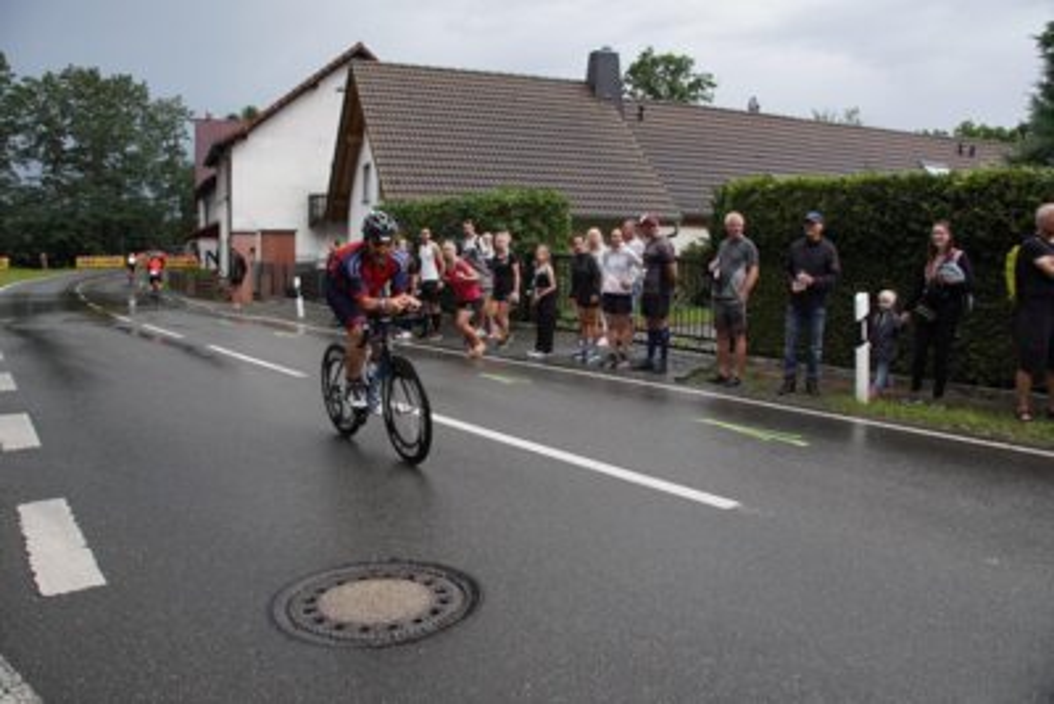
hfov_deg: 67.4
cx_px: 527
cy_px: 352
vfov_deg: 48.0
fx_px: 791
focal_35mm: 27
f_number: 6.3
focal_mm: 18
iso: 1600
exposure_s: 1/640
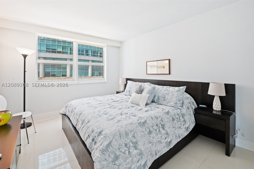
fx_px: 113
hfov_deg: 96.8
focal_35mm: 16
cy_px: 84
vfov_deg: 73.6
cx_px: 127
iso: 200
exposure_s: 1/13
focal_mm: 16
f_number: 8
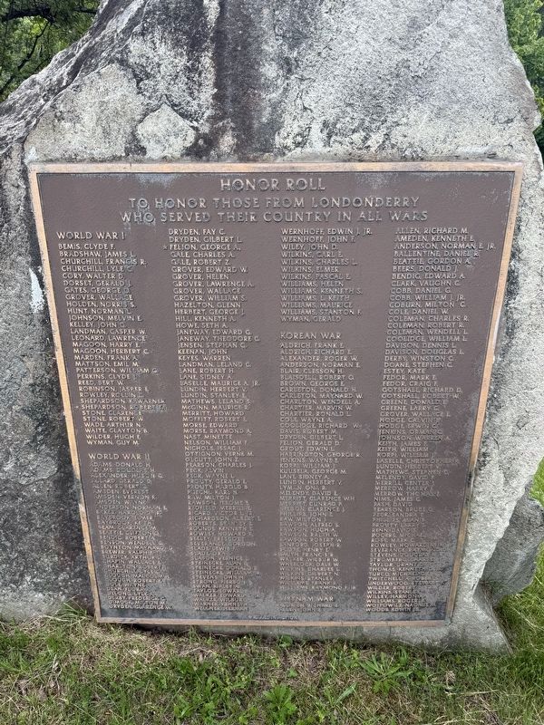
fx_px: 503
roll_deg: -1.5
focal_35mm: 24
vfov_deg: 71.6
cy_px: 362
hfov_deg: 56.8
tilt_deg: -26.4
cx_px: 272
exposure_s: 1/627
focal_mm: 6.76
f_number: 1.78
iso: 80
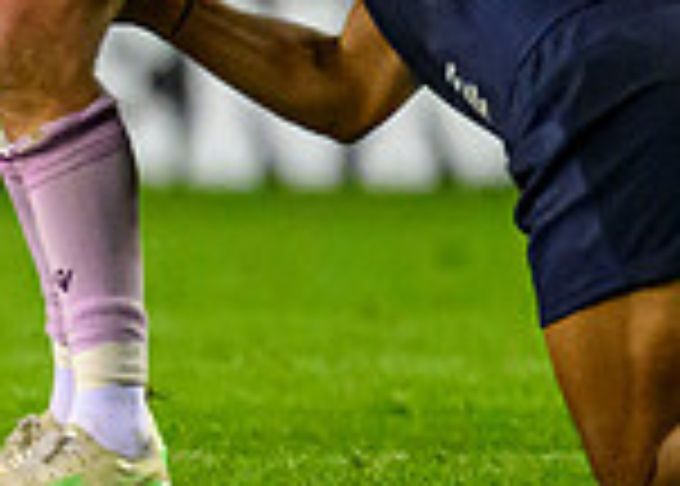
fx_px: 63277
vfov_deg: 0.4
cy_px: 75
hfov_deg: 0.6
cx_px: -1324
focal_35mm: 3275
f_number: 4
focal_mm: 560
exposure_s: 1/1000
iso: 10000
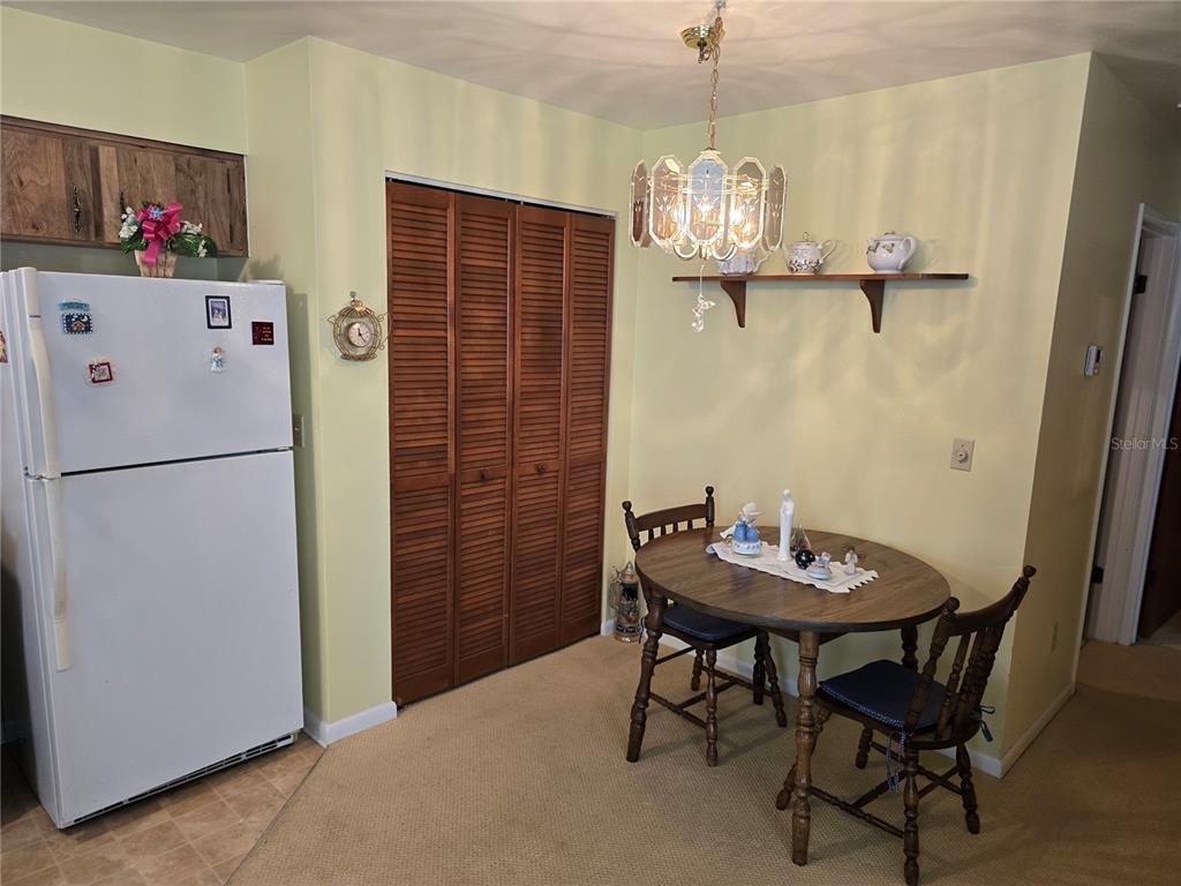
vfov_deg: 58.9
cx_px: 590
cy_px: 443
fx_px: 785
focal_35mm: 23
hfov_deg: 73.9
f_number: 1.7
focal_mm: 6.3
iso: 320
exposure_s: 1/120
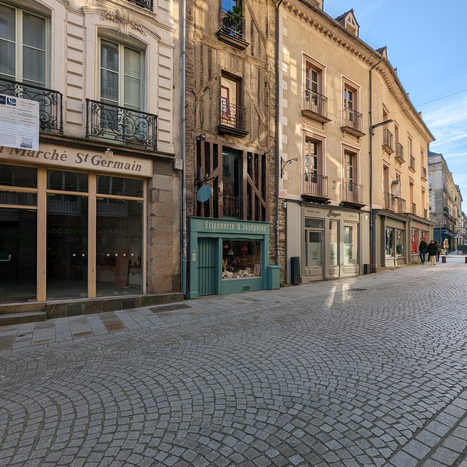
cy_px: 249
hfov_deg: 77.7
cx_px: 232
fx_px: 290
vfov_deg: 77.6
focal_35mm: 19
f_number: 2.2
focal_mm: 2.35
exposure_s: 1/1045
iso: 45
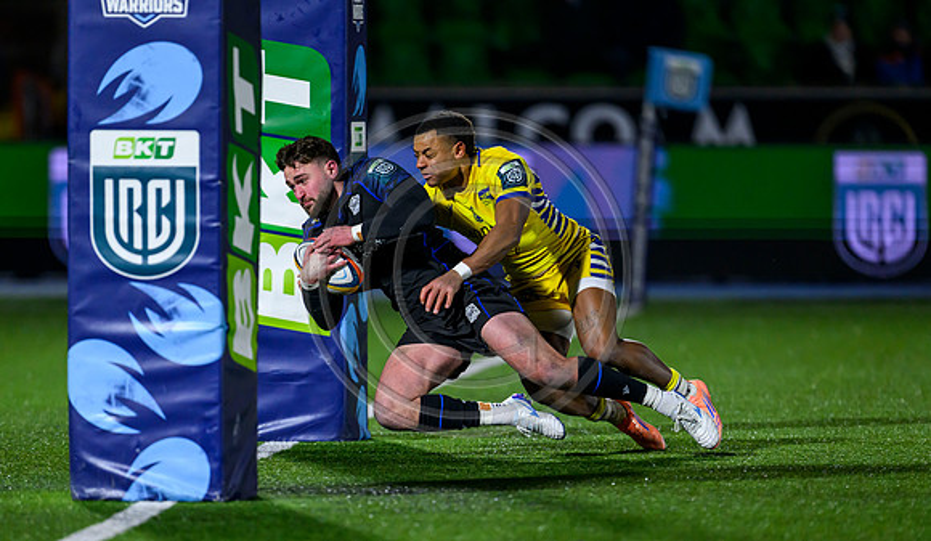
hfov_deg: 4.5
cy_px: 355
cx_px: 437
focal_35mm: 476
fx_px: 11844
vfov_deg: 2.6
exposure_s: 1/1600
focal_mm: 400
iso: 3200
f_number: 3.2
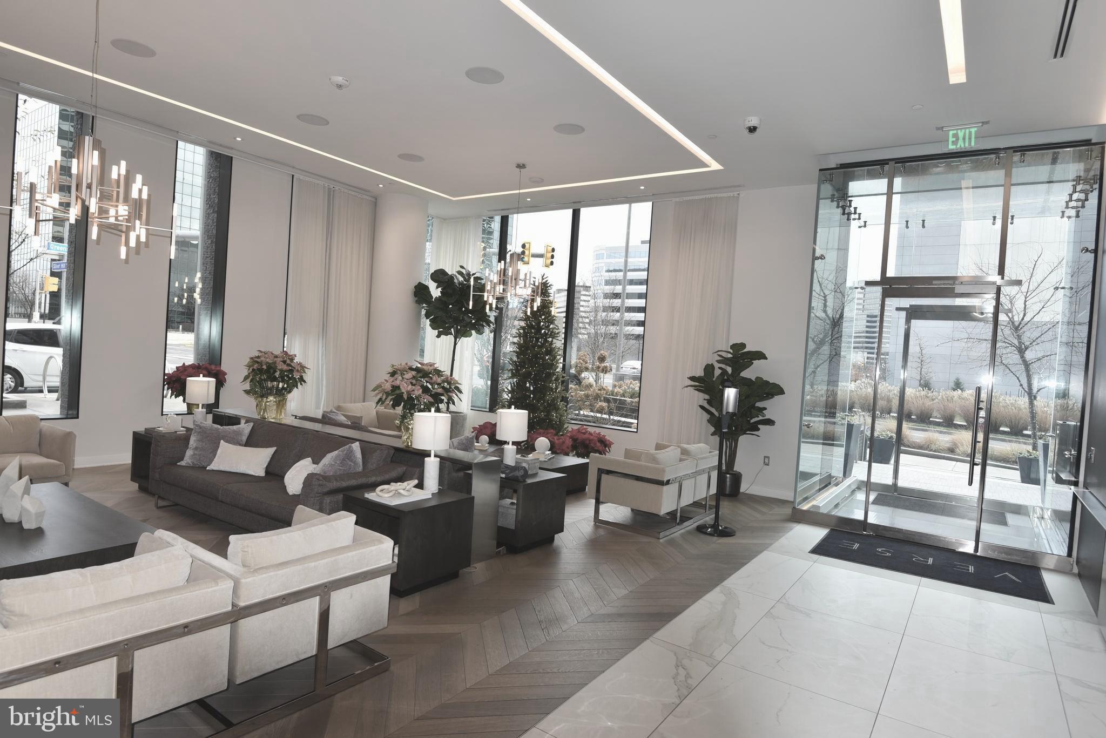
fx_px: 615
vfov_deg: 62.0
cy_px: 369
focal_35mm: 20
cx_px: 553
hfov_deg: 84.0
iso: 450
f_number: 5.6
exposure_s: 1/125
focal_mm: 20
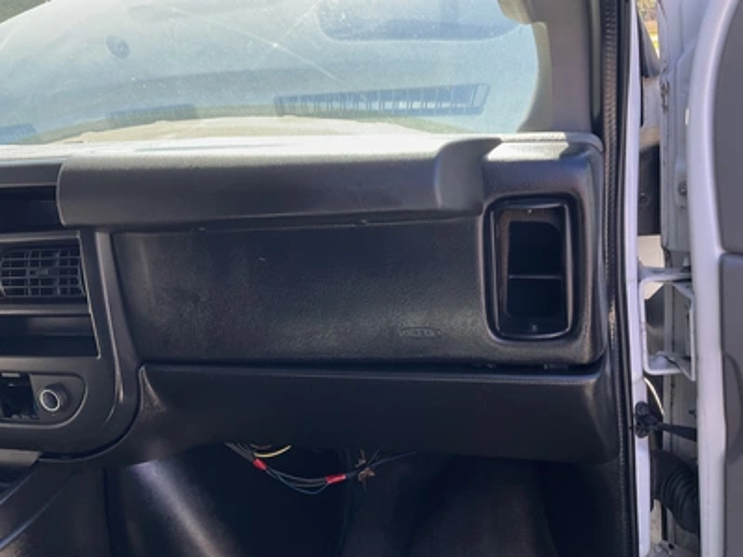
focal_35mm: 29
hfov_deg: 61.7
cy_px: 278
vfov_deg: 48.2
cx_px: 372
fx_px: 622
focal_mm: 3
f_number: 1.8
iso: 25
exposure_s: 1/192
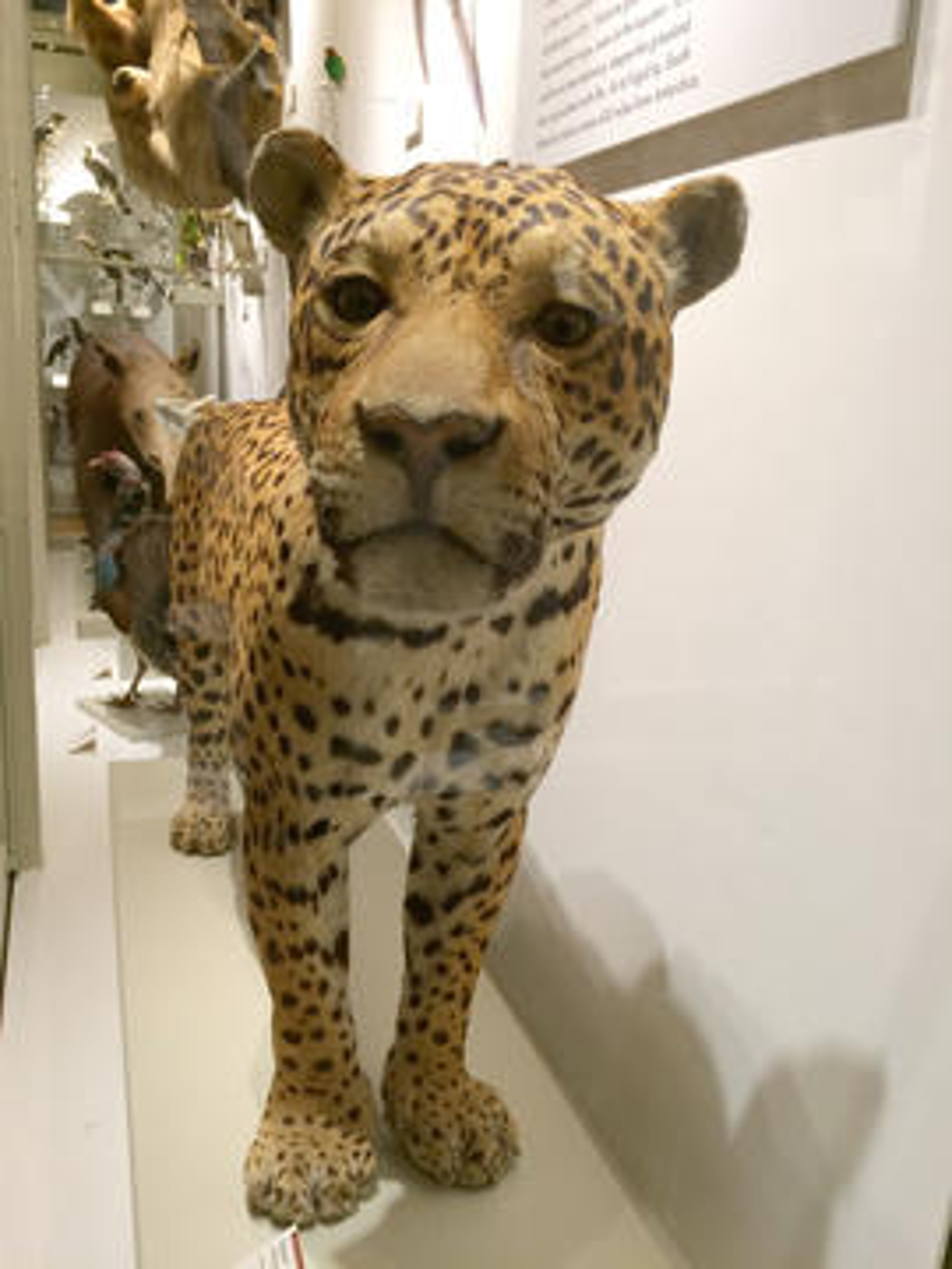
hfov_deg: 48.2
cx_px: 476
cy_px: 634
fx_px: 1063
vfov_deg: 61.7
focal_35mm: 29
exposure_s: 1/30
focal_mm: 4.15
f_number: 2.2
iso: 80
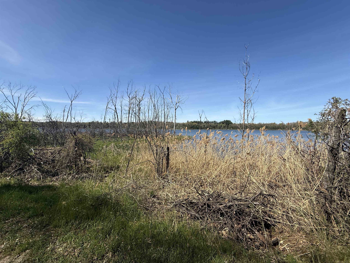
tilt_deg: -0.9
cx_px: 175
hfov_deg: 102.1
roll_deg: -0.8
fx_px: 142
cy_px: 132
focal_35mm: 14
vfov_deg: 85.7
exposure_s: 1/2320
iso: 50
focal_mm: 2.22
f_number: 2.2
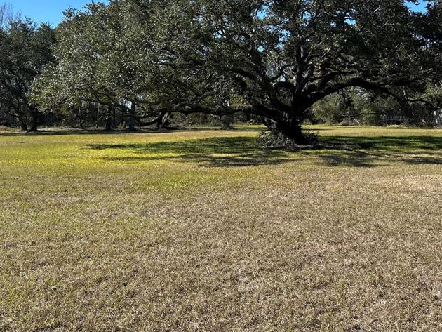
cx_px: 296
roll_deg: -0.2
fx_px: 498
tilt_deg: +6.1
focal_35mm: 39
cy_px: 65
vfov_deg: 35.6
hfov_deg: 47.1
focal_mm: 6.86
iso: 80
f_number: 1.78
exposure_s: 1/2882
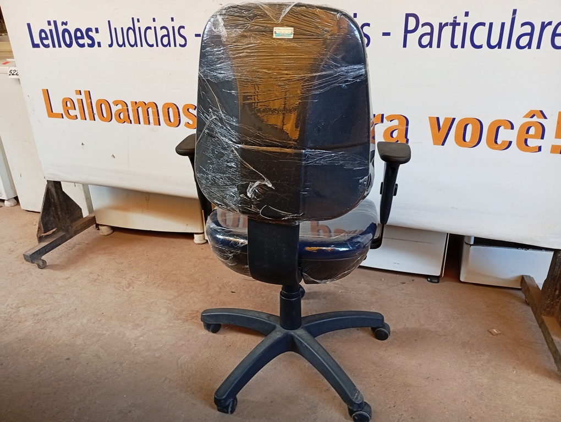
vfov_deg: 51.5
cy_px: 211
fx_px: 438
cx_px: 280
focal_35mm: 27
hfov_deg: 65.2
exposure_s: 1/40
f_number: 1.8
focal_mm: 3.98
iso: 169
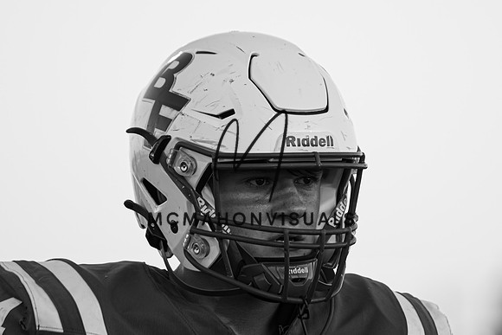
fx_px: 6306
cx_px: 274
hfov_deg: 4.6
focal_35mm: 452
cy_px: 134
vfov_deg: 3.0
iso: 200
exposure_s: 1/1600
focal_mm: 200
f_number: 2.8
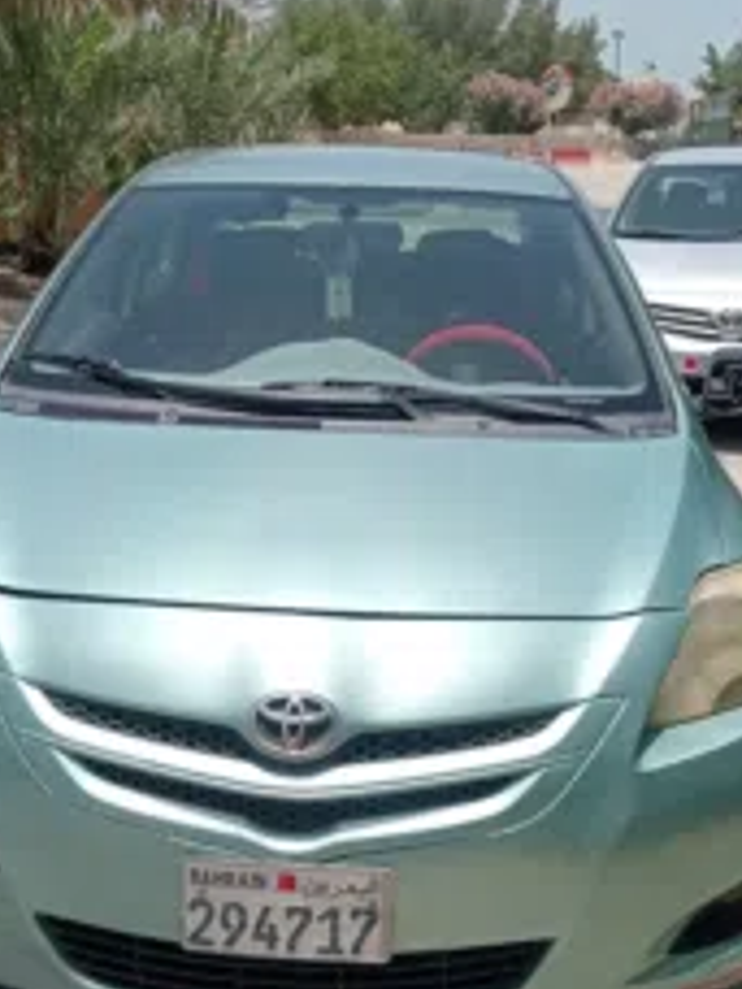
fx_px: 1400
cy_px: 551
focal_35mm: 49
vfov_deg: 38.9
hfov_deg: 29.6
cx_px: 321
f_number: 1.8
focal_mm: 3.98
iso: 101
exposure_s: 1/1634
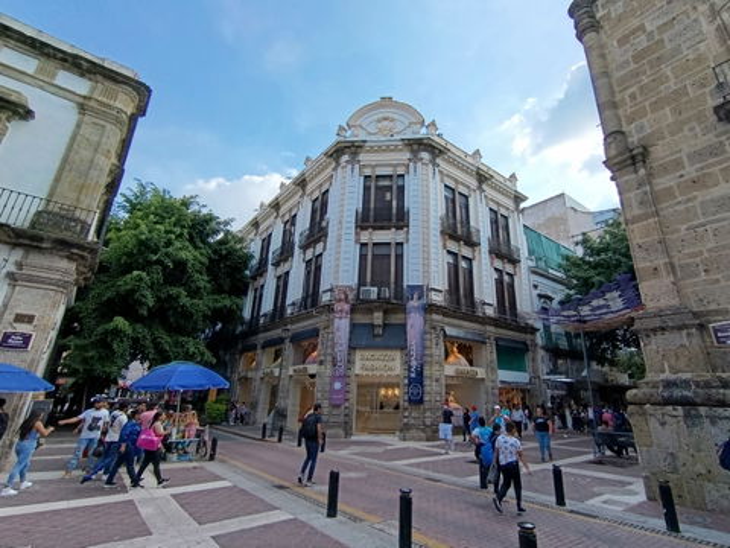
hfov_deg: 94.5
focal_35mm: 16
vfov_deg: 78.1
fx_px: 337
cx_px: 365
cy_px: 274
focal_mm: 1.65
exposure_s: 1/411
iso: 50
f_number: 2.2
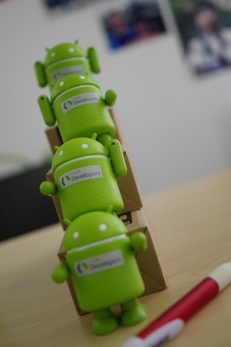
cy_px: 174
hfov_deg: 26.0
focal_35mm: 52
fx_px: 500
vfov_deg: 38.2
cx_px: 116
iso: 800
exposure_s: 1/8
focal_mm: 35
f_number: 2.4
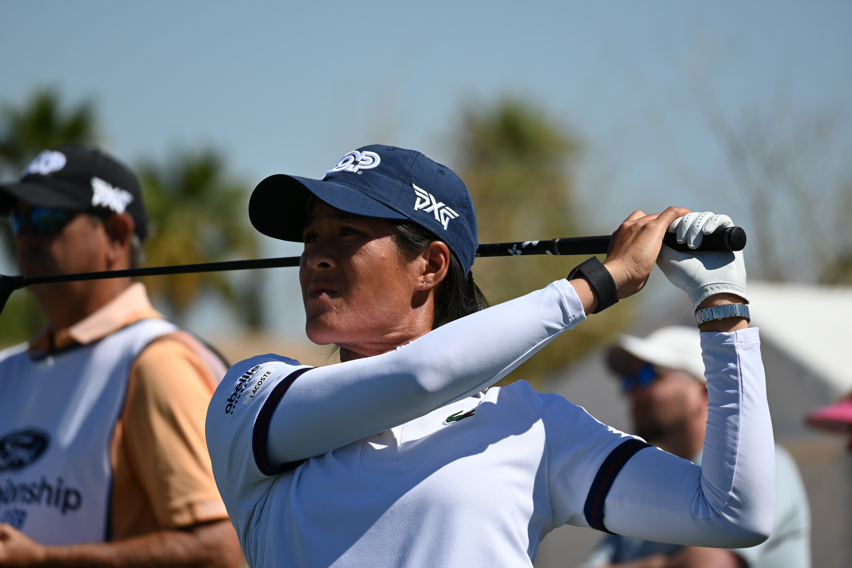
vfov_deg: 3.7
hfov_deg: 5.5
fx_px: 8874
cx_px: 426
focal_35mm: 375
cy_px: 284
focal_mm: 250
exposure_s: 1/800
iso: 100
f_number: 7.1
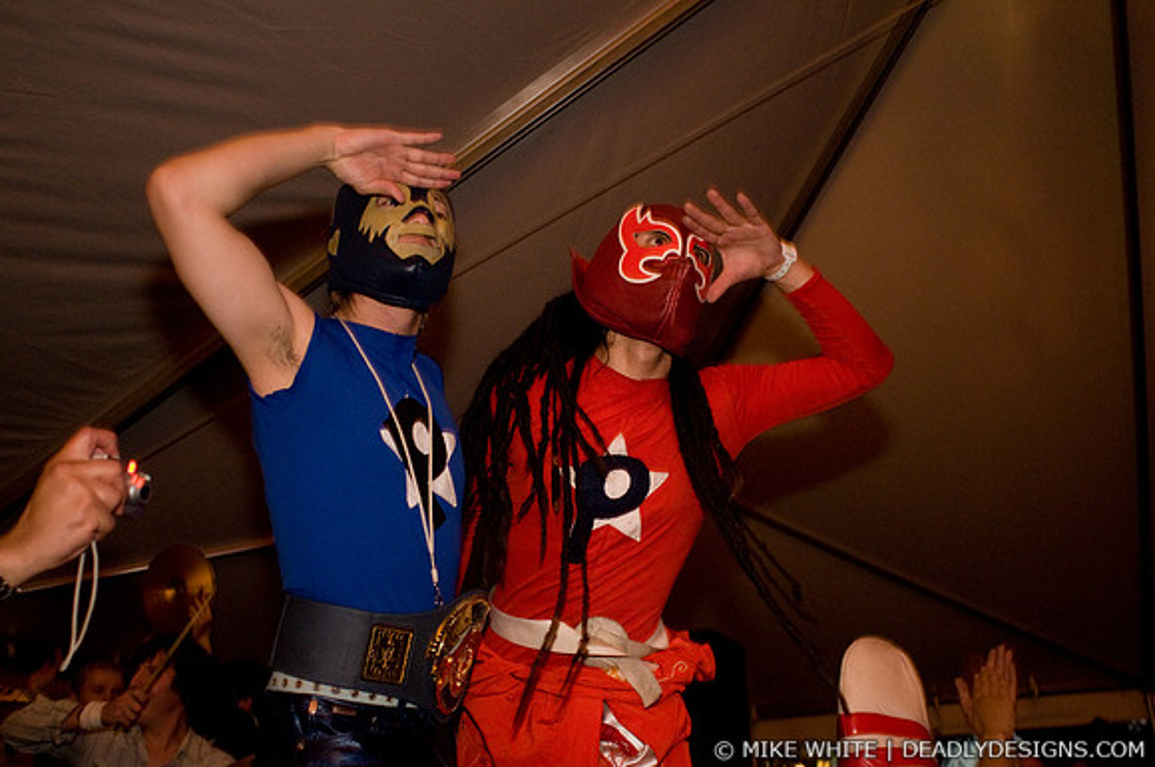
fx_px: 961
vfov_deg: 43.5
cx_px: 578
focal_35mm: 30
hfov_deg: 62.0
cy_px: 384
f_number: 2.8
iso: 800
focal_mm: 20
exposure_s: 1/50
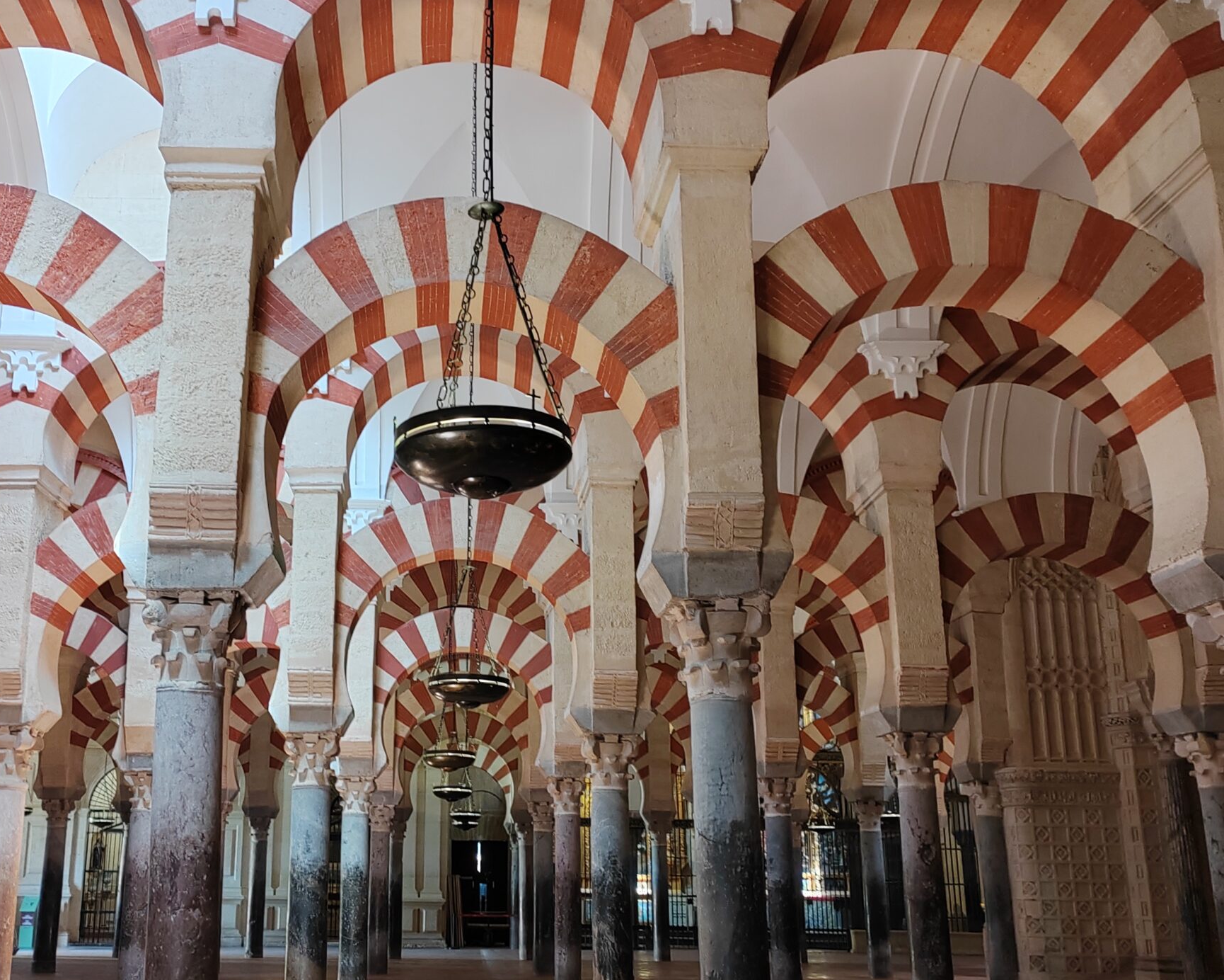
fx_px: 1413
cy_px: 544
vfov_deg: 38.2
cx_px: 466
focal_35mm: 39
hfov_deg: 46.5
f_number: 1.9
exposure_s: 1/50
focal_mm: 5.52
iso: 400
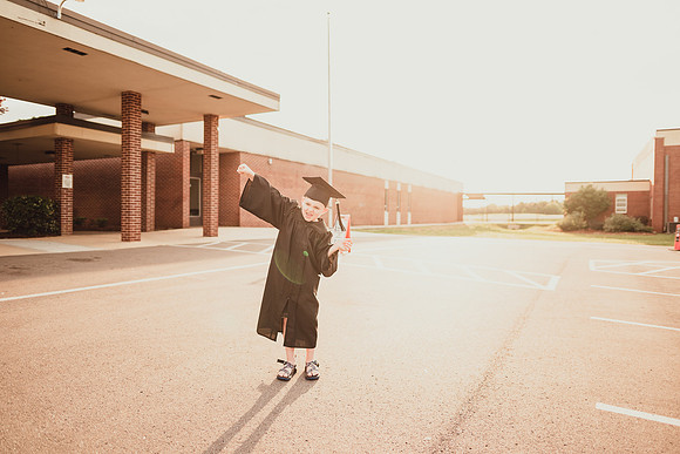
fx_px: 453
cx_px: 340
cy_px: 227
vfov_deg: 53.2
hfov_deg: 73.7
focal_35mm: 24
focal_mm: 24
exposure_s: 1/400
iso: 100
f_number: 2.2
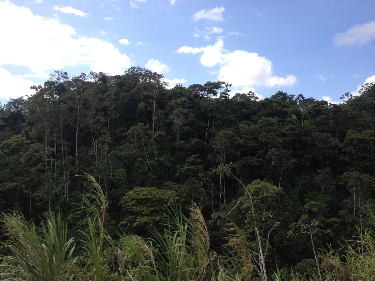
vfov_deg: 40.7
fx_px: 379
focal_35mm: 35
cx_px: 188
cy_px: 140
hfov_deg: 52.6
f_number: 2.4
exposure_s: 1/1284
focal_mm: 4.28
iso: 50
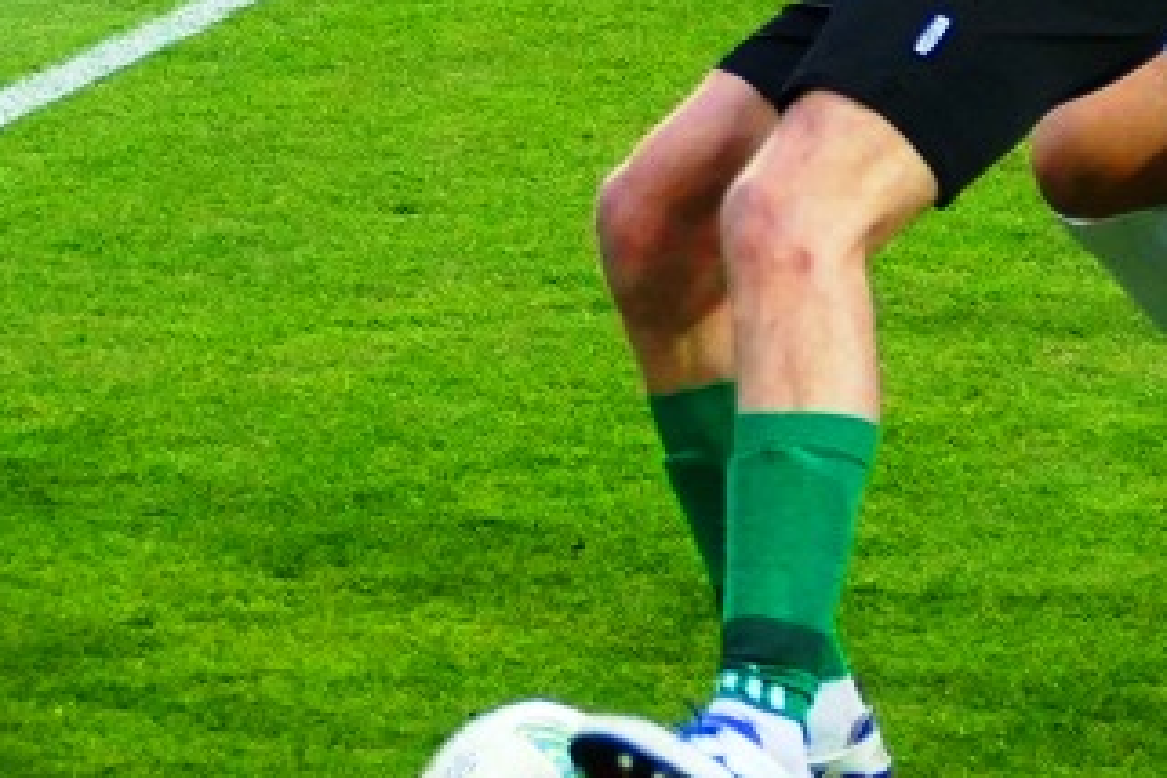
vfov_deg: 5.5
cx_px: 625
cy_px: -213
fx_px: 8006
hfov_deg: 8.3
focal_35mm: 247
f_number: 3.6
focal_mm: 25.32
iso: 1000
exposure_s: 1/500
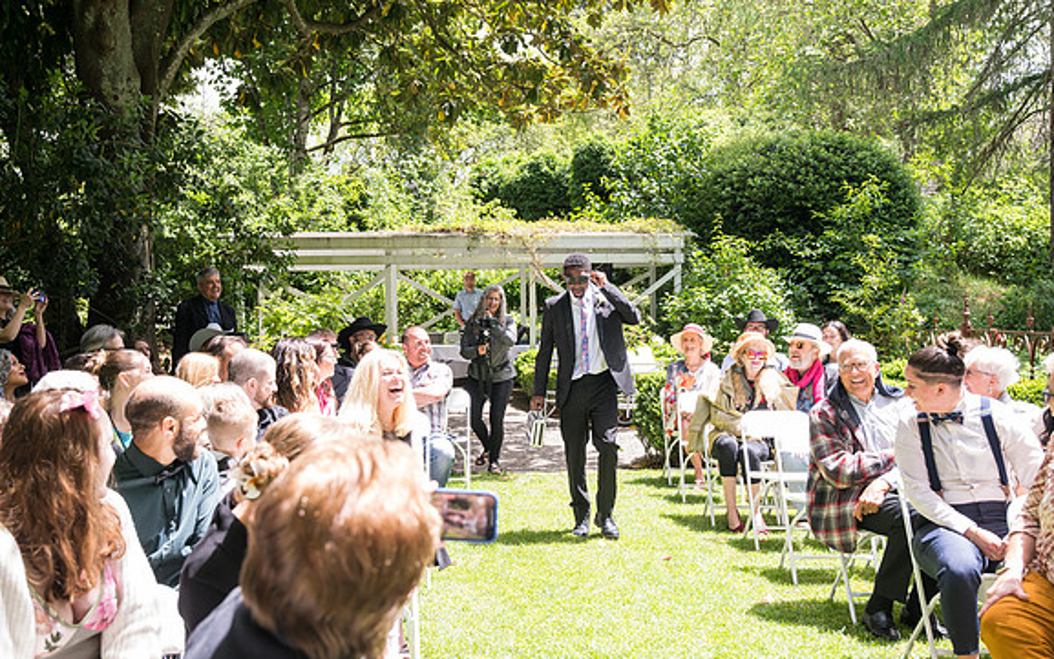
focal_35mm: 41
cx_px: 526
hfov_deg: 48.2
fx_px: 1178
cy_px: 339
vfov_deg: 31.3
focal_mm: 40
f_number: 5
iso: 500
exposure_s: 1/400
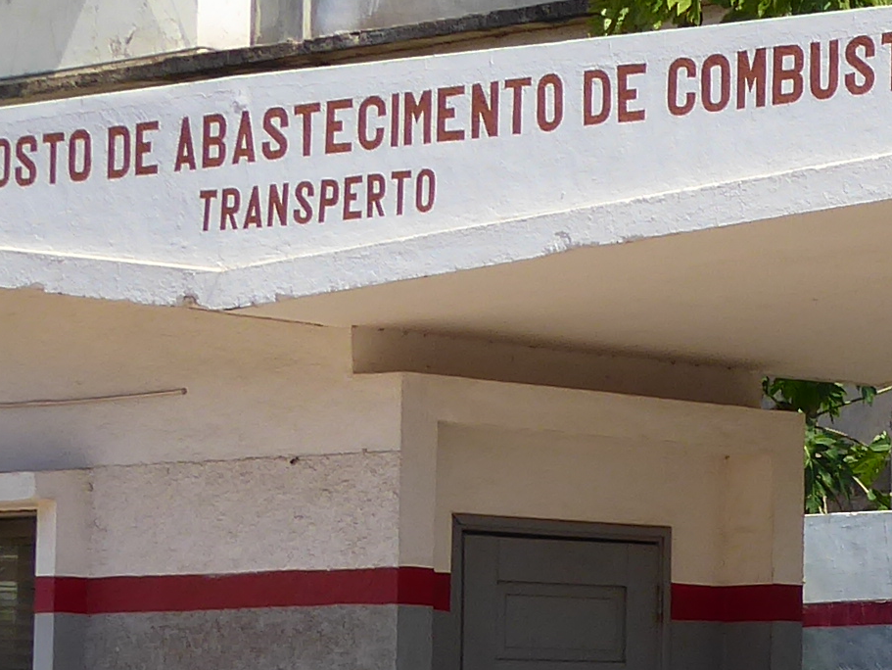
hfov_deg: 12.1
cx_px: 1224
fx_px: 4073
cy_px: 550
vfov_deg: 9.4
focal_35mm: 158
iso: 80
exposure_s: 1/640
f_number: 3.7
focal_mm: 6.3
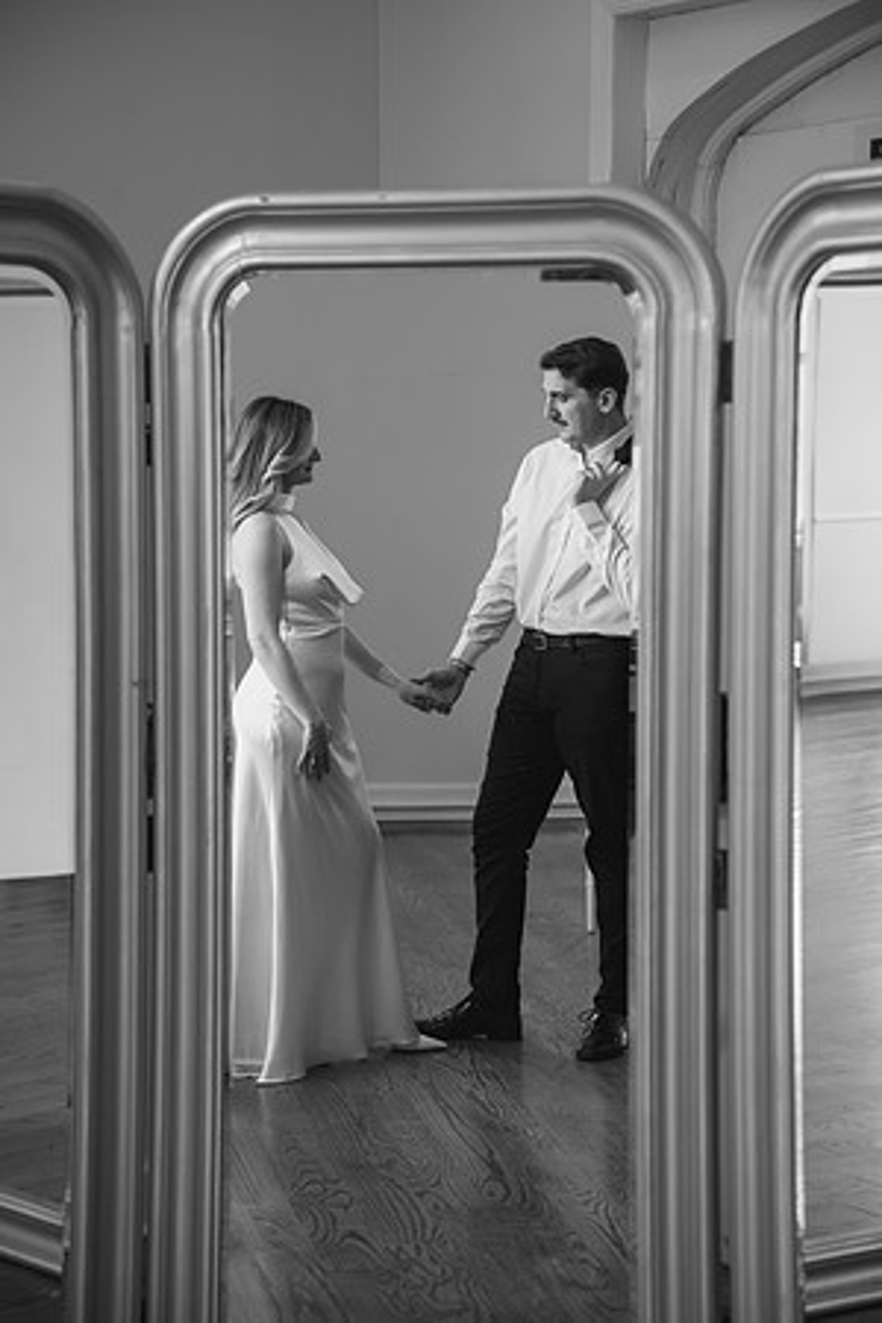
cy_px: 662
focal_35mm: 79
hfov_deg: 17.3
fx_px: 2903
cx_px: 441
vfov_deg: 25.7
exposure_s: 1/250
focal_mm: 79
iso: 640
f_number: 4
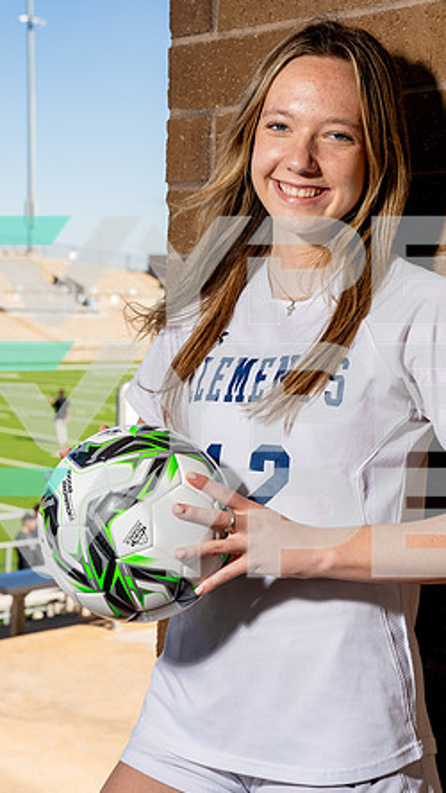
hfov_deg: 17.5
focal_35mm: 69
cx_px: 230
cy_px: 398
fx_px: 1450
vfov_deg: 30.6
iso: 100
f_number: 8
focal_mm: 65
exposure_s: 1/250
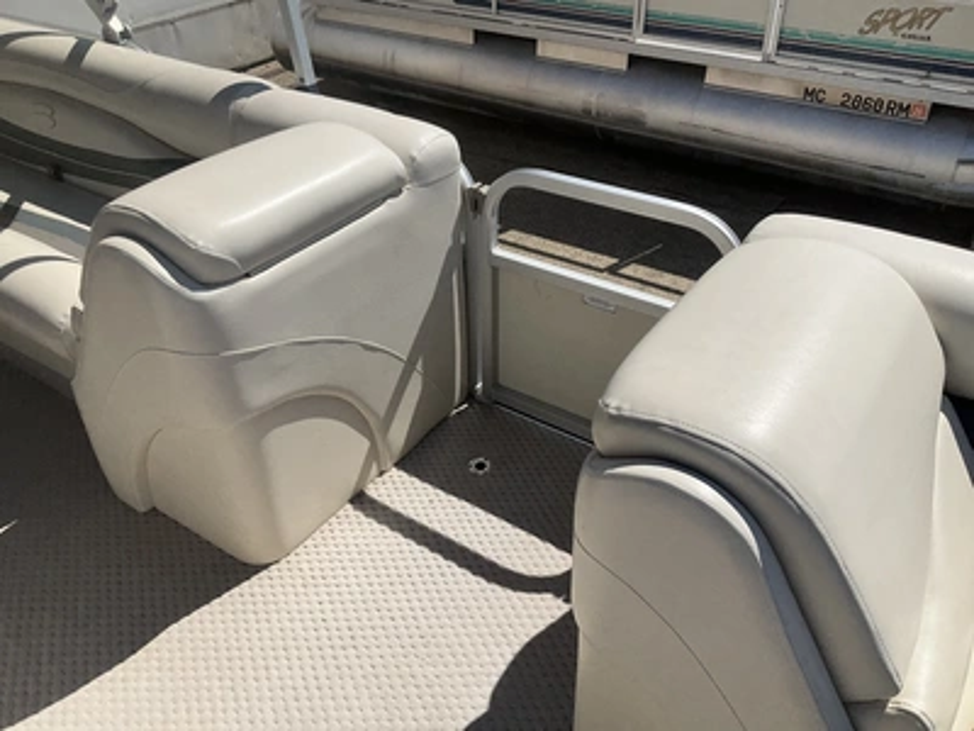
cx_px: 487
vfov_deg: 48.2
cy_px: 366
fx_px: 816
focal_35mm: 29
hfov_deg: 61.7
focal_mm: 3
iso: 25
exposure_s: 1/4065
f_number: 1.8
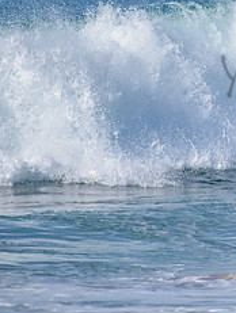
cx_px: 361
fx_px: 10924
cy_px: 64
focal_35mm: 1205
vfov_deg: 1.6
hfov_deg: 1.2
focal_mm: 500
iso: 250
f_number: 5.6
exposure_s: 1/2500
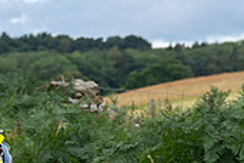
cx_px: -127
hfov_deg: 8.5
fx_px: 1613
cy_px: 124
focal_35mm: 238
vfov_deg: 5.8
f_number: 3.5
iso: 160
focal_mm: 70
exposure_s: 1/800
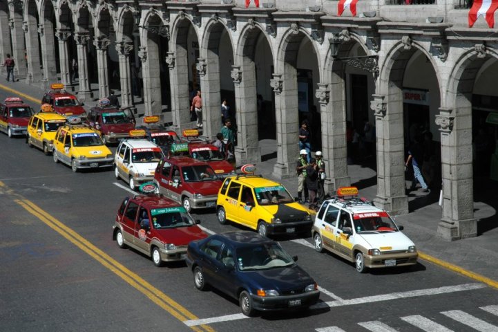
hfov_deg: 22.6
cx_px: 249
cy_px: 166
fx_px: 1244
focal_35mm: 90
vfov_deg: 15.2
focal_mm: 60
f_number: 10
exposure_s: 1/320
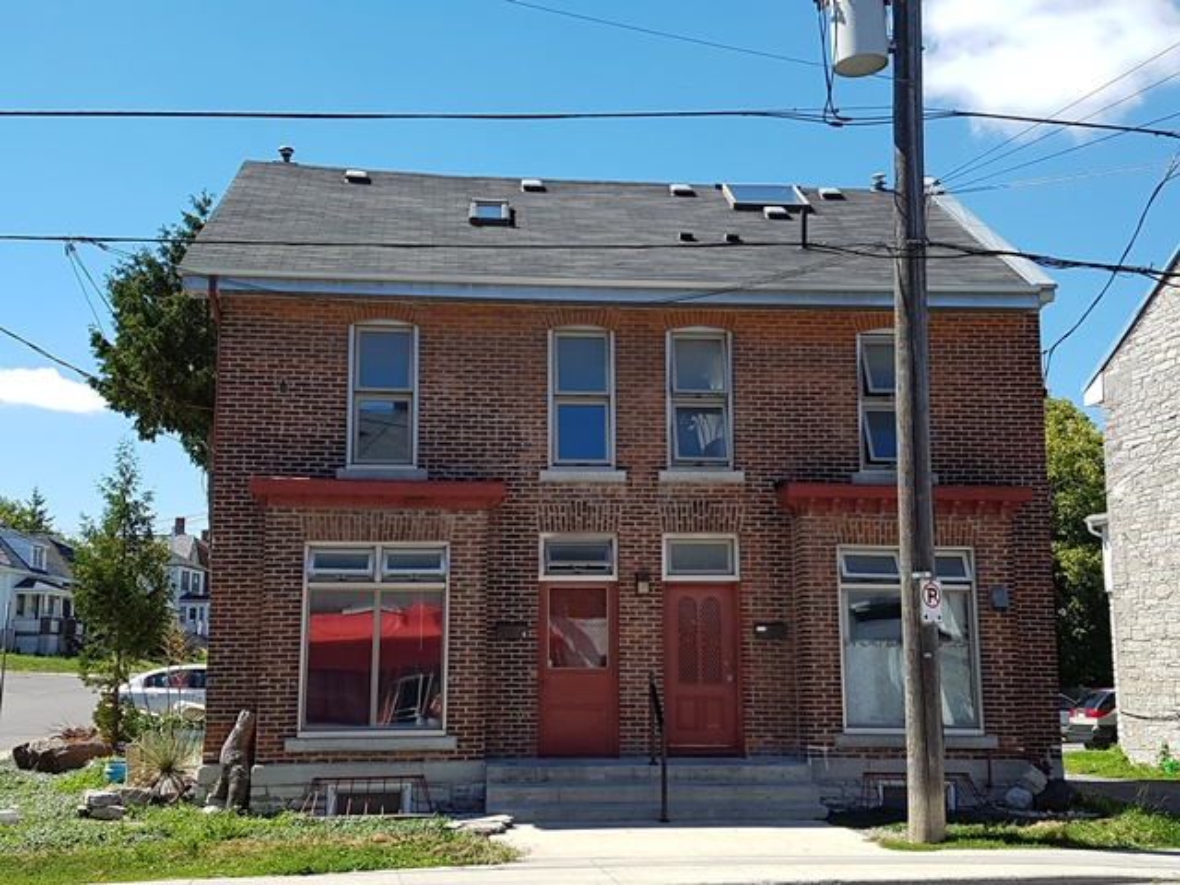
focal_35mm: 26
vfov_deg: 53.1
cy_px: 442
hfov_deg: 67.3
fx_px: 886
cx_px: 590
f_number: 1.7
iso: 50
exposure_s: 1/1644
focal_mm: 4.2
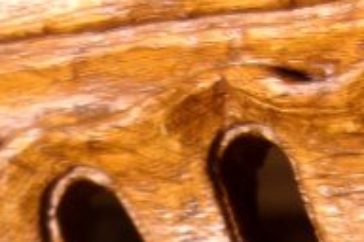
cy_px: 692
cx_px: 182
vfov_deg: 7.1
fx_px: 1769
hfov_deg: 11.7
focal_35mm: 175
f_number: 1.8
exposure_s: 1/13
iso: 80
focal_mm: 10.4
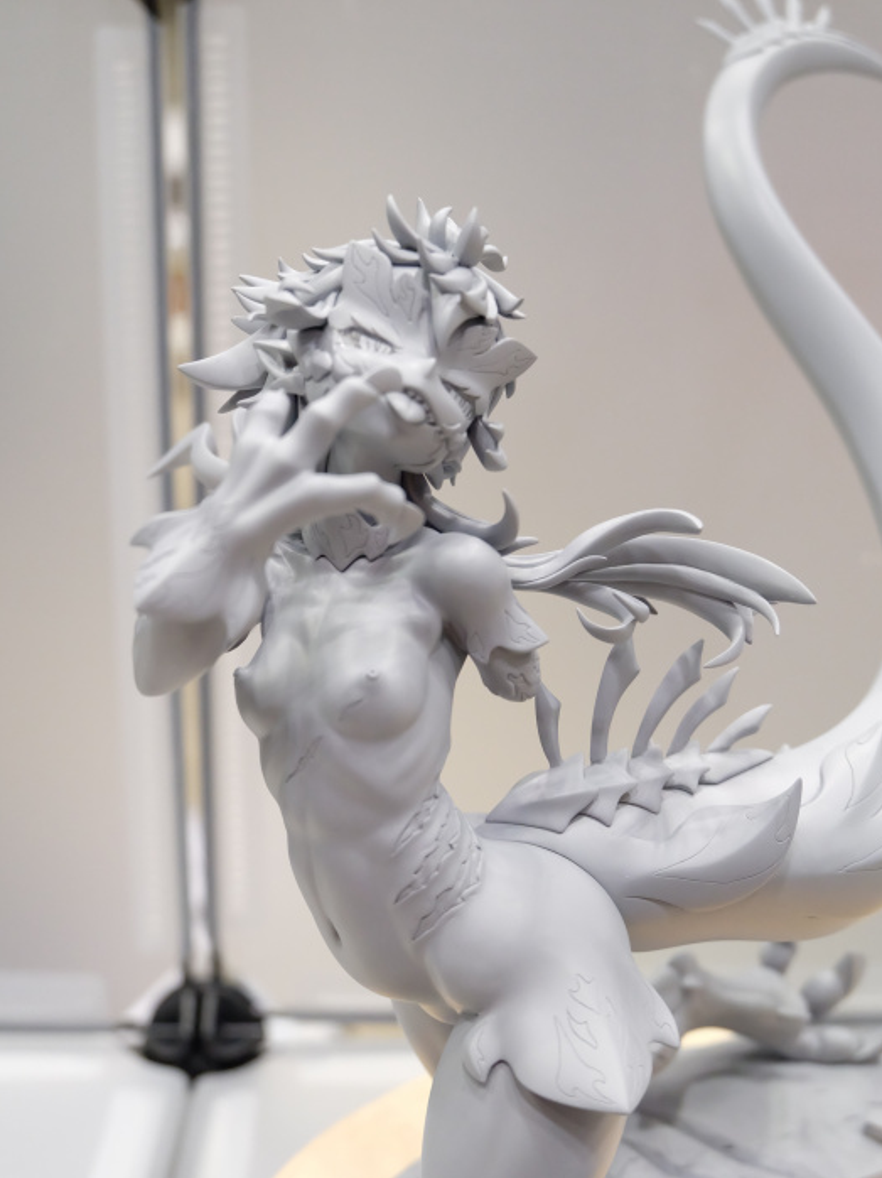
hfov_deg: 27.0
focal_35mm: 54
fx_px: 1836
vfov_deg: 35.6
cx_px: 448
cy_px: 594
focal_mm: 32.5
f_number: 5
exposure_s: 1/56
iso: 3200
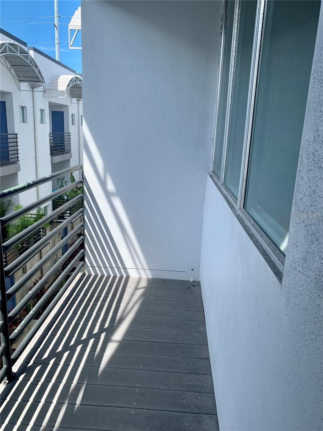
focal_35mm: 26
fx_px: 323
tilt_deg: -14.1
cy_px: 216
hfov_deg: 53.1
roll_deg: -2.3
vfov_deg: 67.3
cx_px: 162
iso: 25
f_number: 1.8
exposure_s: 1/771
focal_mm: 4.25
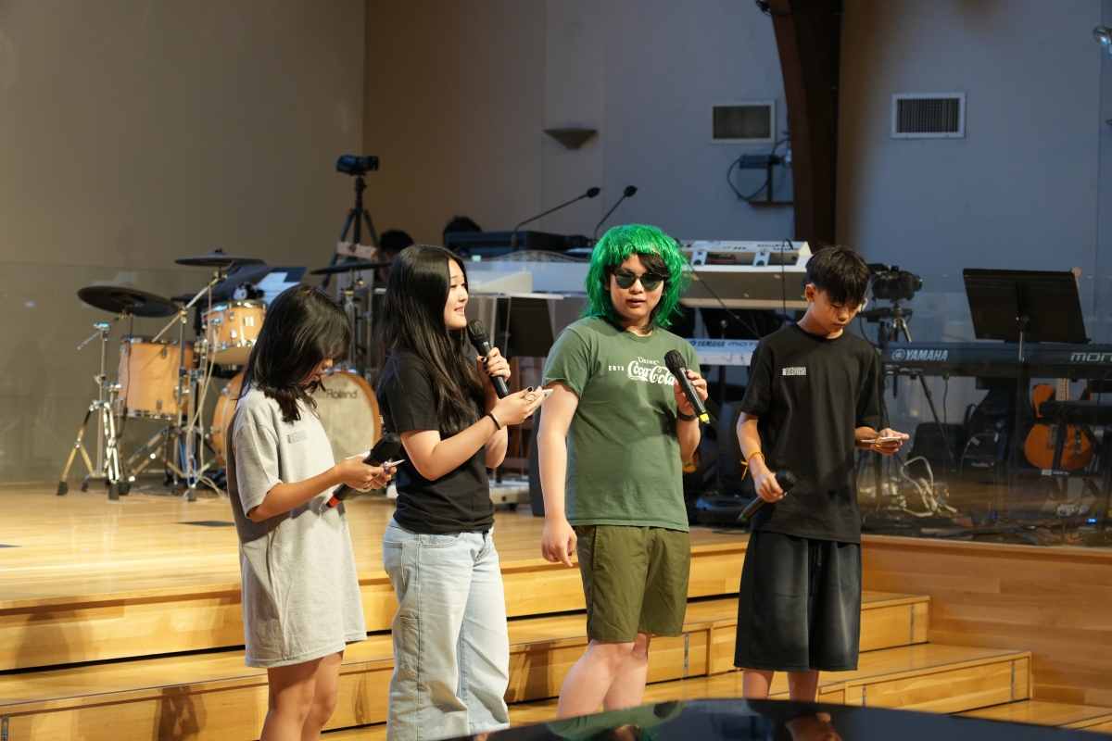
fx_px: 2811
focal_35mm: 91
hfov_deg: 22.4
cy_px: 370
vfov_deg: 15.0
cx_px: 556
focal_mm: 91
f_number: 4
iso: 1250
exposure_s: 1/100
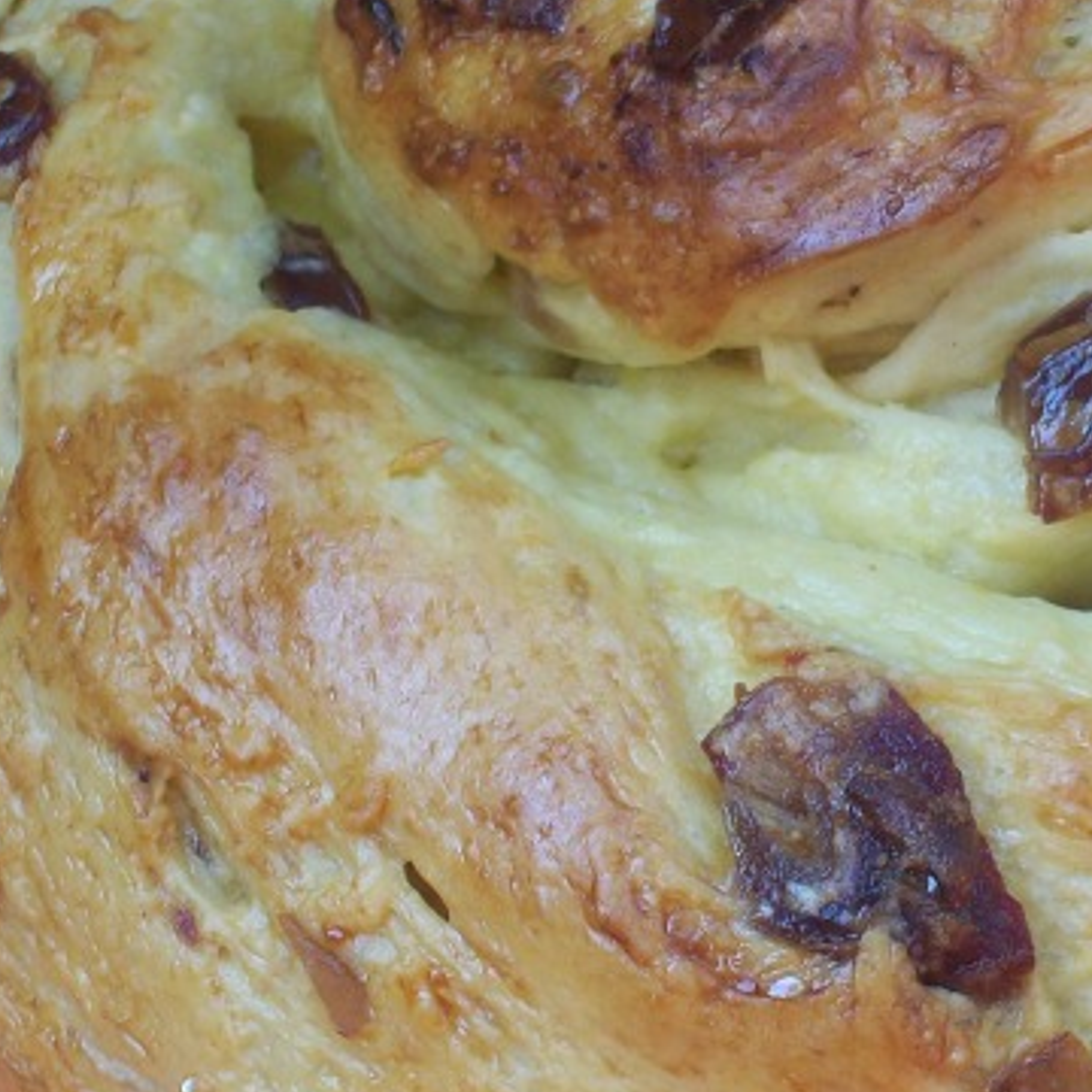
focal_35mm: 174
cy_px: 444
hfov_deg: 10.0
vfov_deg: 10.0
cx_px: 951
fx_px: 6210
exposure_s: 1/120
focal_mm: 14.3
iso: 80
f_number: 4.3
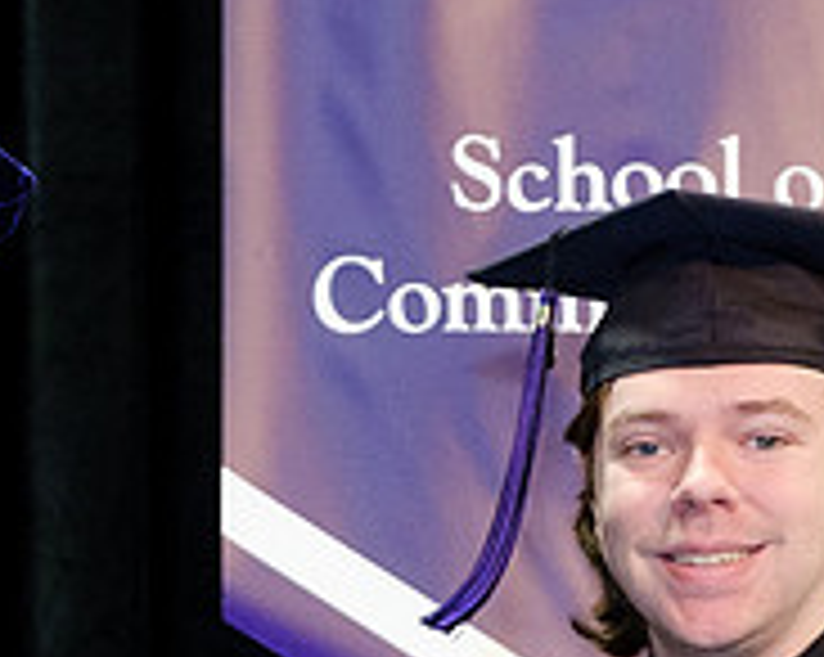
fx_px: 5067
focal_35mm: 208
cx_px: 322
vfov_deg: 7.3
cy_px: 1069
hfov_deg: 9.3
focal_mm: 27.4
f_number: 4
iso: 1600
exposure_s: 1/125
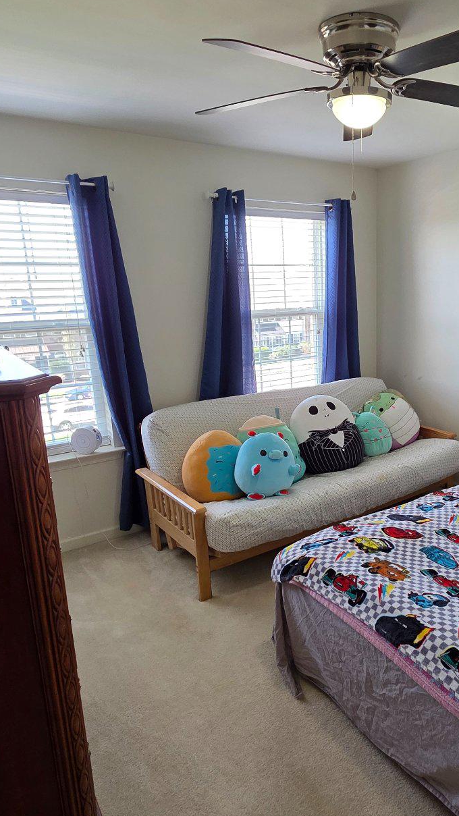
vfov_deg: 76.3
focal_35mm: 24
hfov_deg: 45.9
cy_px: 414
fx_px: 519
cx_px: 349
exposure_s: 1/120
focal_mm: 2.2
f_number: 1.9
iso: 160
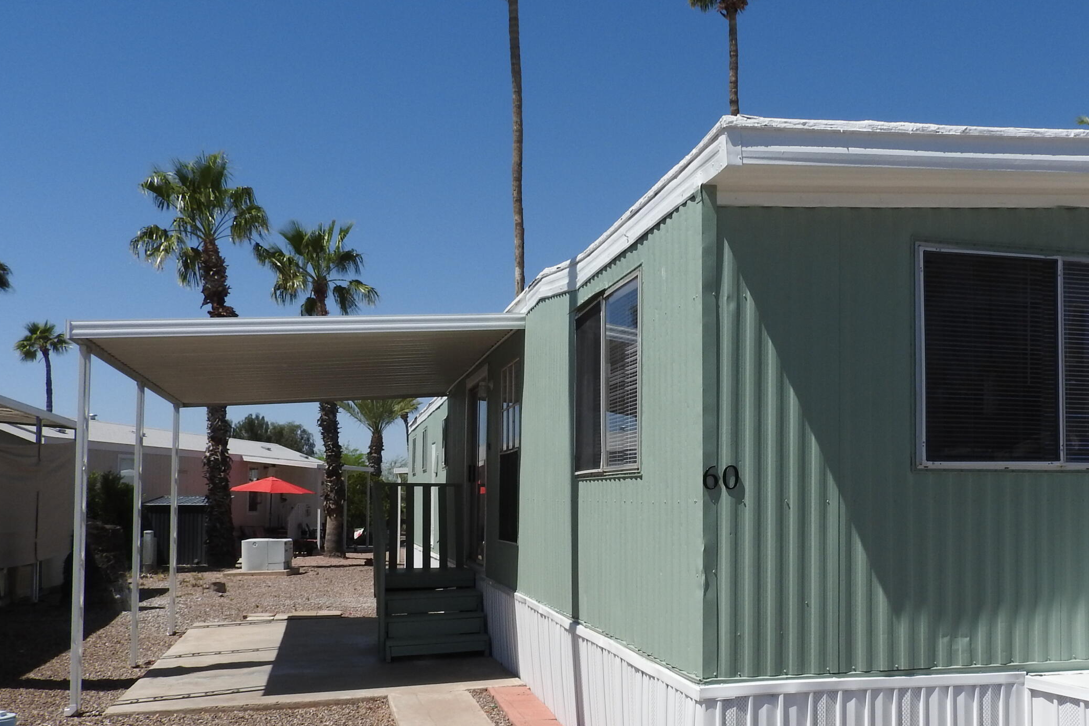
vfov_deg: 36.6
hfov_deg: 52.3
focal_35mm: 36
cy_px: 465
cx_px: 710
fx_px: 1089
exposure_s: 1/1600
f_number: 3.8
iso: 100
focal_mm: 4.3
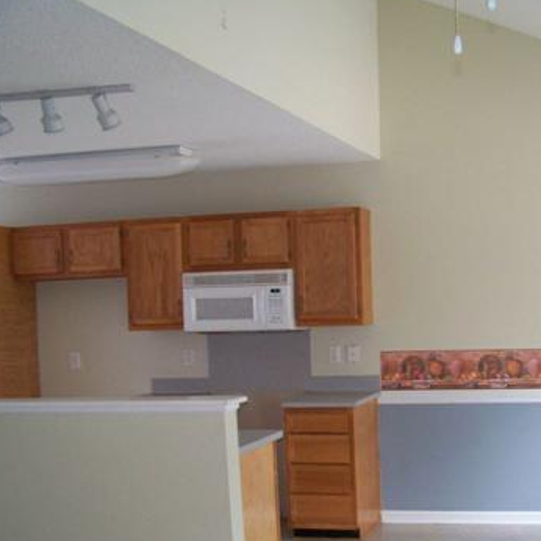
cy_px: 361
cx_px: 455
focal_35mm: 54
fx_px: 955
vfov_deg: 31.4
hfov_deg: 30.6
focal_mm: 5.85
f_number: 2.8
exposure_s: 1/30
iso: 200
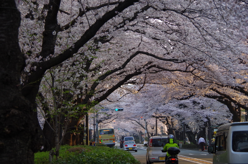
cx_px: 124
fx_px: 1031
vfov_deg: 9.1
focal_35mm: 150
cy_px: 82
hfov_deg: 13.7
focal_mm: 100
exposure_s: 1/125
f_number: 8
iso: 800
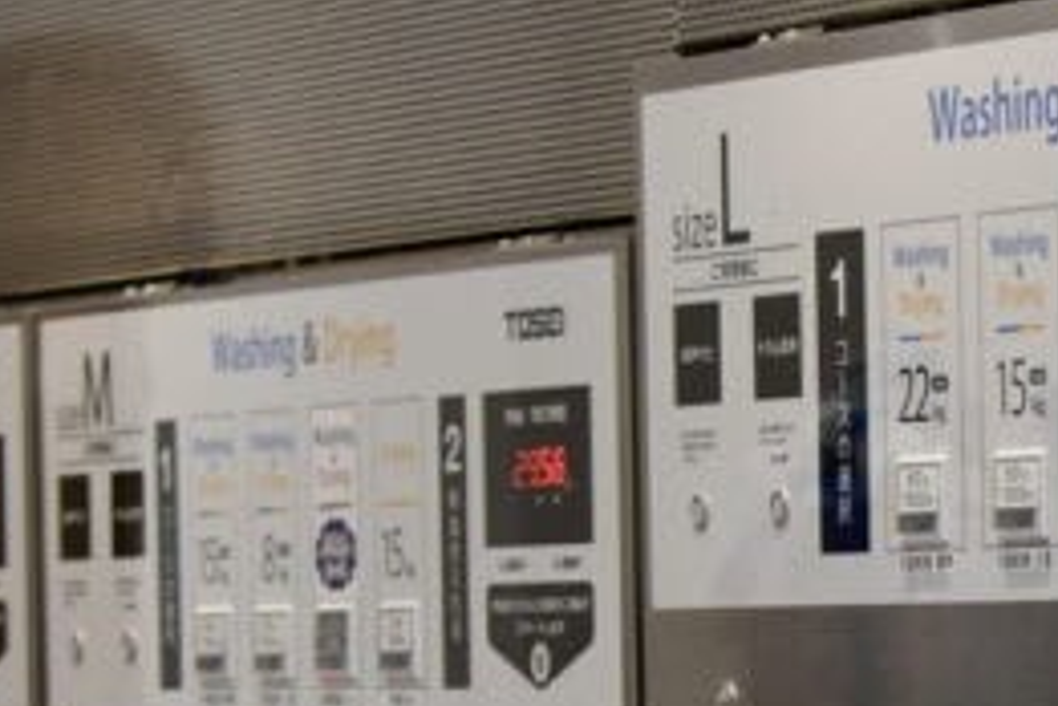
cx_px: 1212
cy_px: 1189
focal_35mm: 241
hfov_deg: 8.5
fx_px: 7091
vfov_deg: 5.6
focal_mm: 35
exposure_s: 1/60
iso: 800
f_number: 2.5
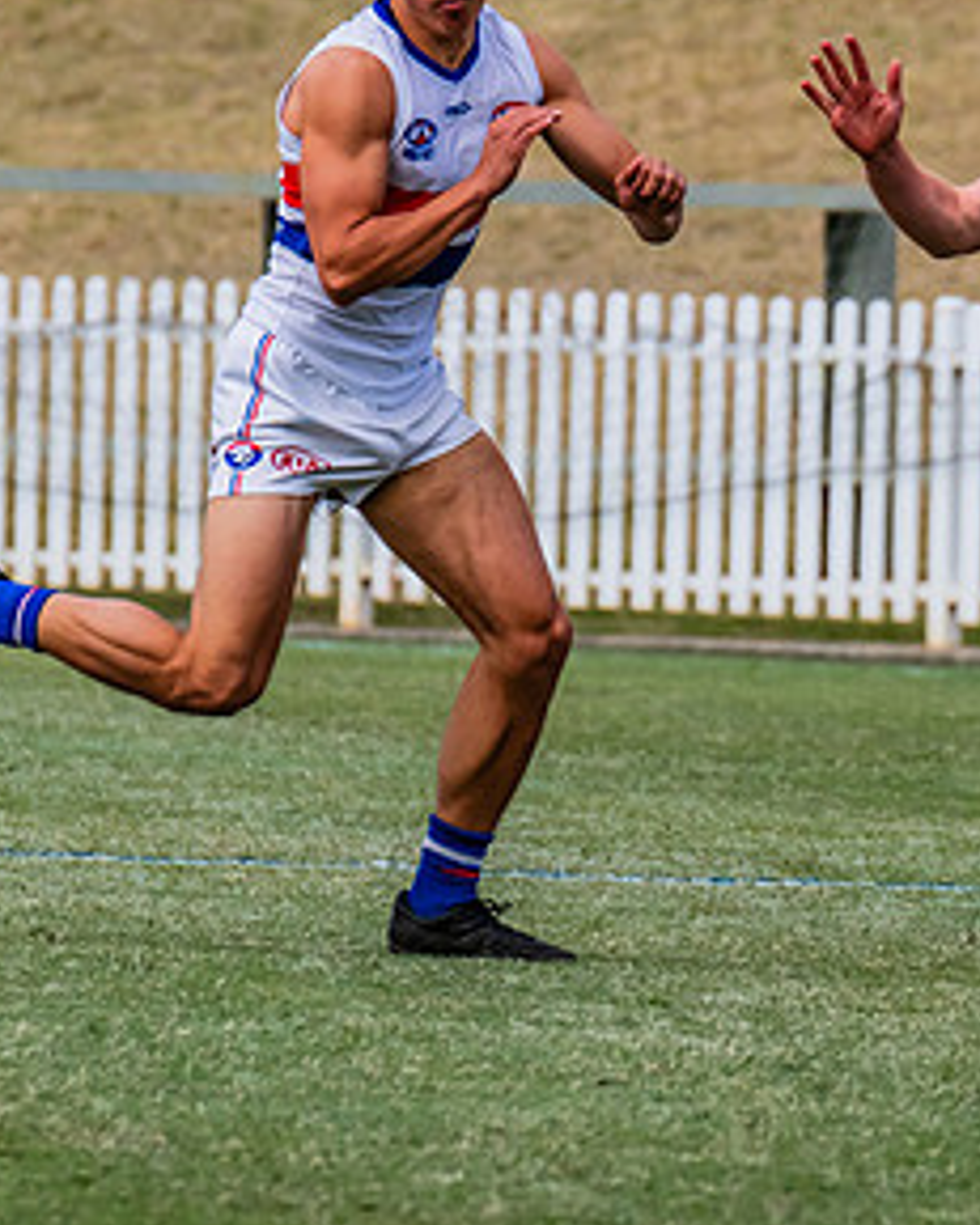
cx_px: 1463
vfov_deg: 1.9
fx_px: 37544
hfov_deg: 1.5
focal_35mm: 1035
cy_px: 567
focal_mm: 420
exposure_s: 1/1600
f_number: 10
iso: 800
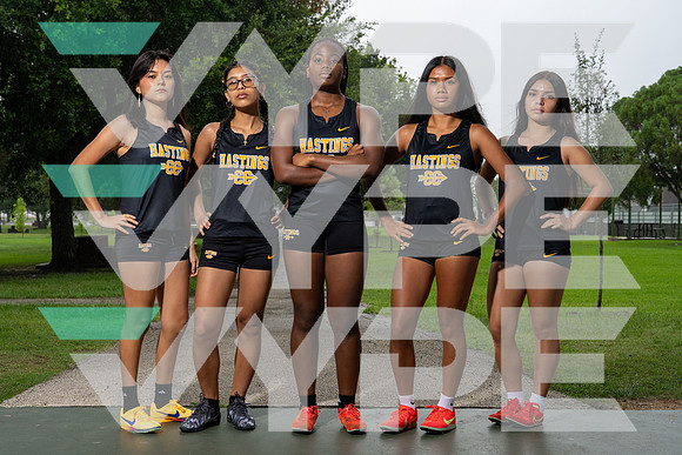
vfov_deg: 26.0
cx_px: 291
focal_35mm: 52
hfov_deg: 38.1
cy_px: 231
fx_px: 984
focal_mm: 44
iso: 500
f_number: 6.3
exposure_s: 1/250
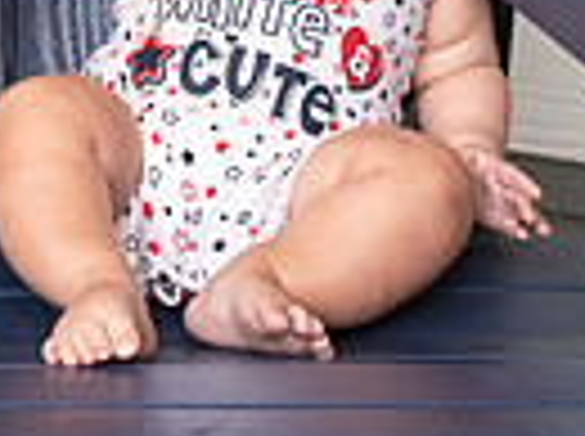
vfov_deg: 10.8
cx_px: -63
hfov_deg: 14.7
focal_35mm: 131
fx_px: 2210
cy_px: -265
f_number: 5.6
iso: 400
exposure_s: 1/125
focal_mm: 28
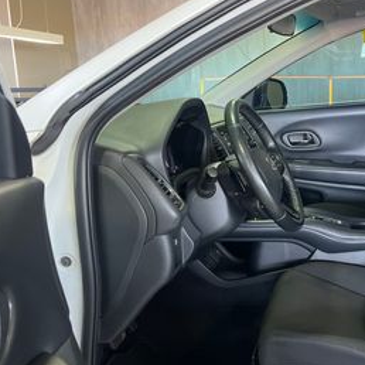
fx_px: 501
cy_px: 190
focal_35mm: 42
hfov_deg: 38.3
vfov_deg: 40.0
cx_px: 300
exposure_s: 1/60
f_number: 1.5
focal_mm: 5.7
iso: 400
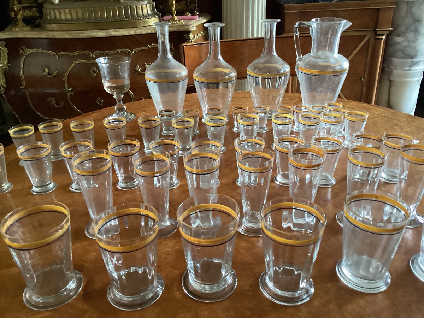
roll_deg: -0.9
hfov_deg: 58.4
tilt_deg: -28.6
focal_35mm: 31
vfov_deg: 45.4
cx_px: 212
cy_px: 159
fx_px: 380
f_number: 2.4
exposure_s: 1/25
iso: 320
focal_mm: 3.3
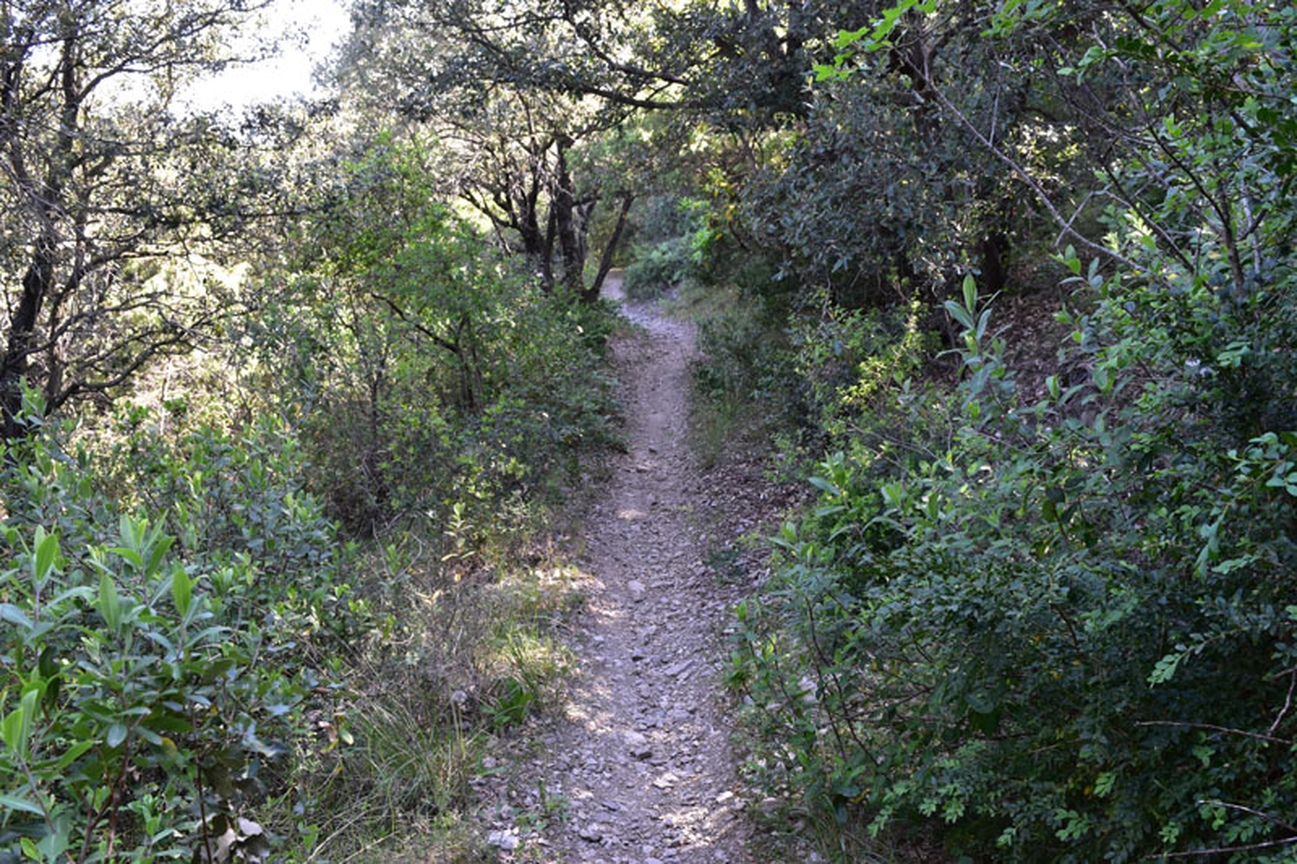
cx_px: 648
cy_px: 432
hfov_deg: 57.2
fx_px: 1189
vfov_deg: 40.0
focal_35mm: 33
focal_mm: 22
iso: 400
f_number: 8
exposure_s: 1/40
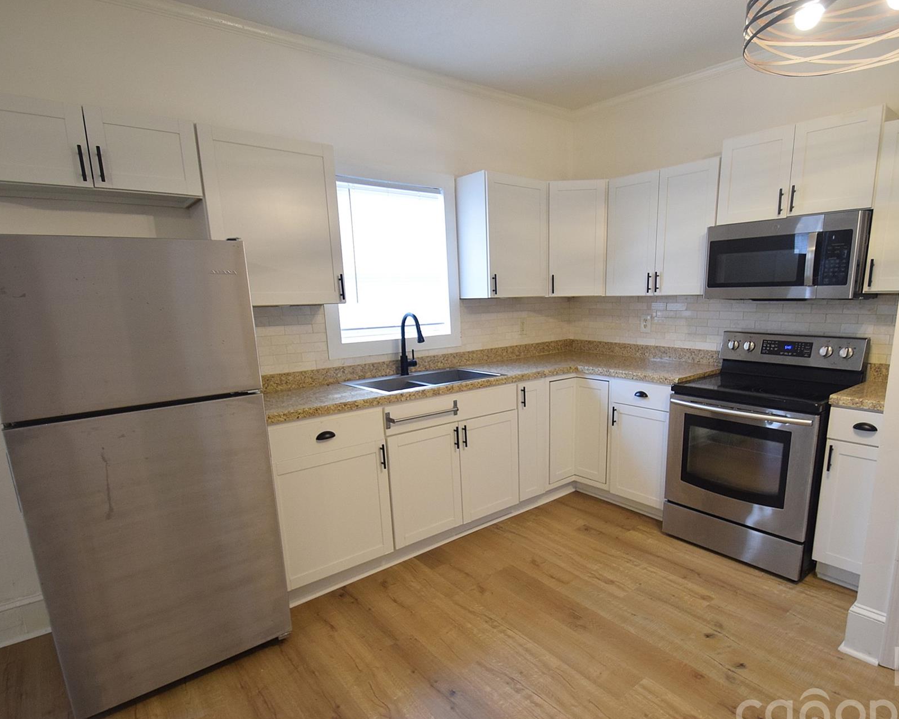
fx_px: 479
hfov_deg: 86.0
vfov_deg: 73.8
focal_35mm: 18
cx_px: 499
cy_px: 374
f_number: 3.5
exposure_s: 1/60
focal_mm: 10
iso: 900
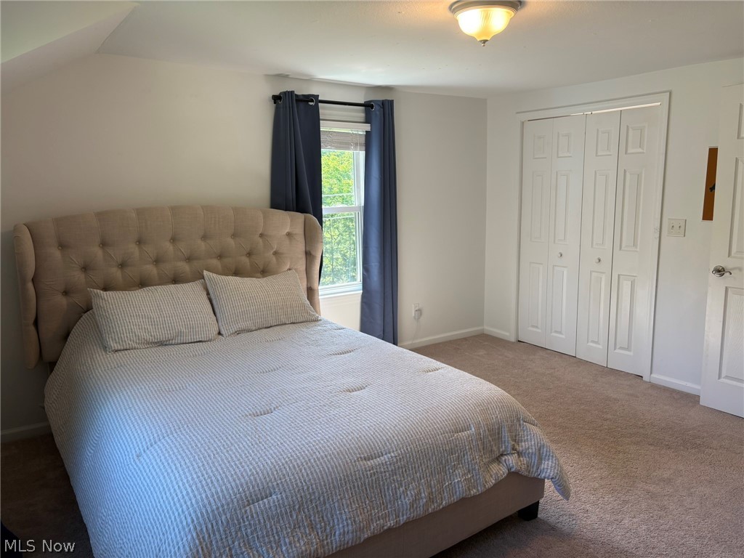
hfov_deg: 67.3
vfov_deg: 53.1
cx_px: 372
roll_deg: +1.2
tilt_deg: -9.4
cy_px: 279
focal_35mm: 26
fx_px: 559
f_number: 1.6
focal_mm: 5.96
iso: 64
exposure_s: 1/141
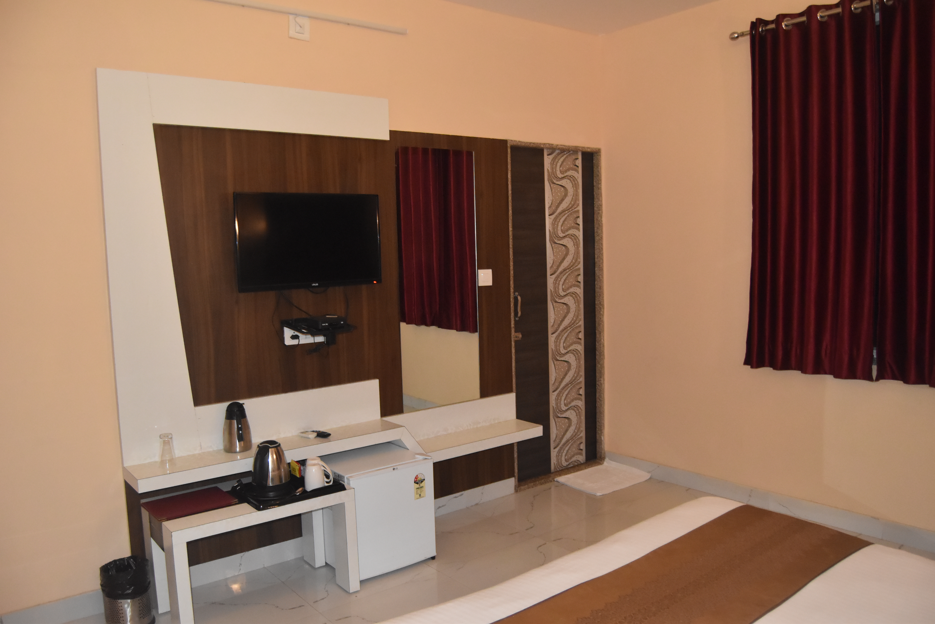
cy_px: 312
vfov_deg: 48.0
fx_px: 701
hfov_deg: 67.4
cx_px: 468
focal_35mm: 27
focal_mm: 18
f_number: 3.5
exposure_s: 1/40
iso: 3200
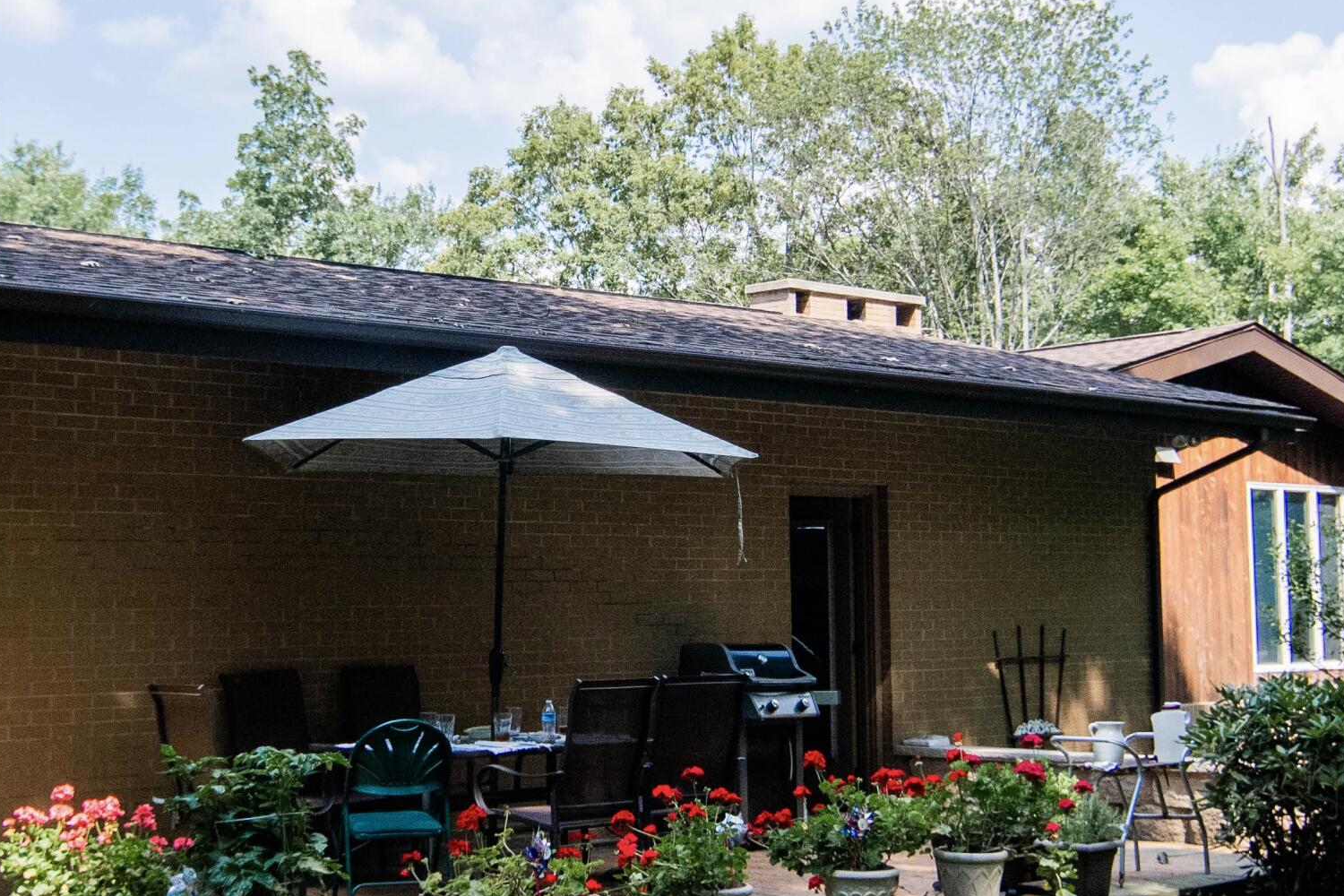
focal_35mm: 48
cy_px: 433
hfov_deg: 40.9
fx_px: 1792
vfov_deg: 28.1
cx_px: 529
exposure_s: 1/6400
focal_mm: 16
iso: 640
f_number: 3.5
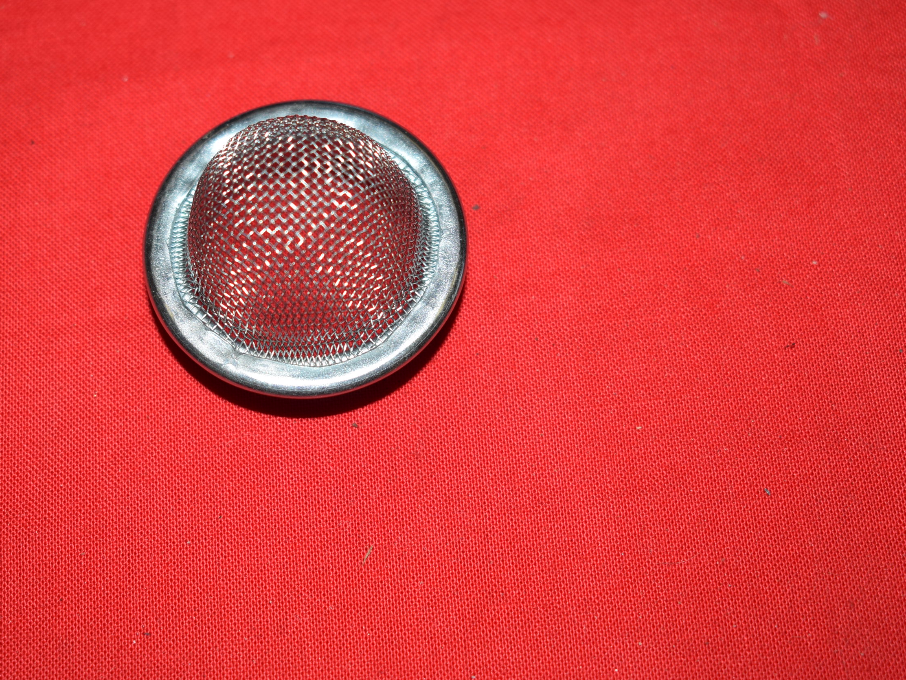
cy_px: 306
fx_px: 1728
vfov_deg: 22.2
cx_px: 359
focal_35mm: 66
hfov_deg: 29.3
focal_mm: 34
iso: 125
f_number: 5.6
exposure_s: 1/160
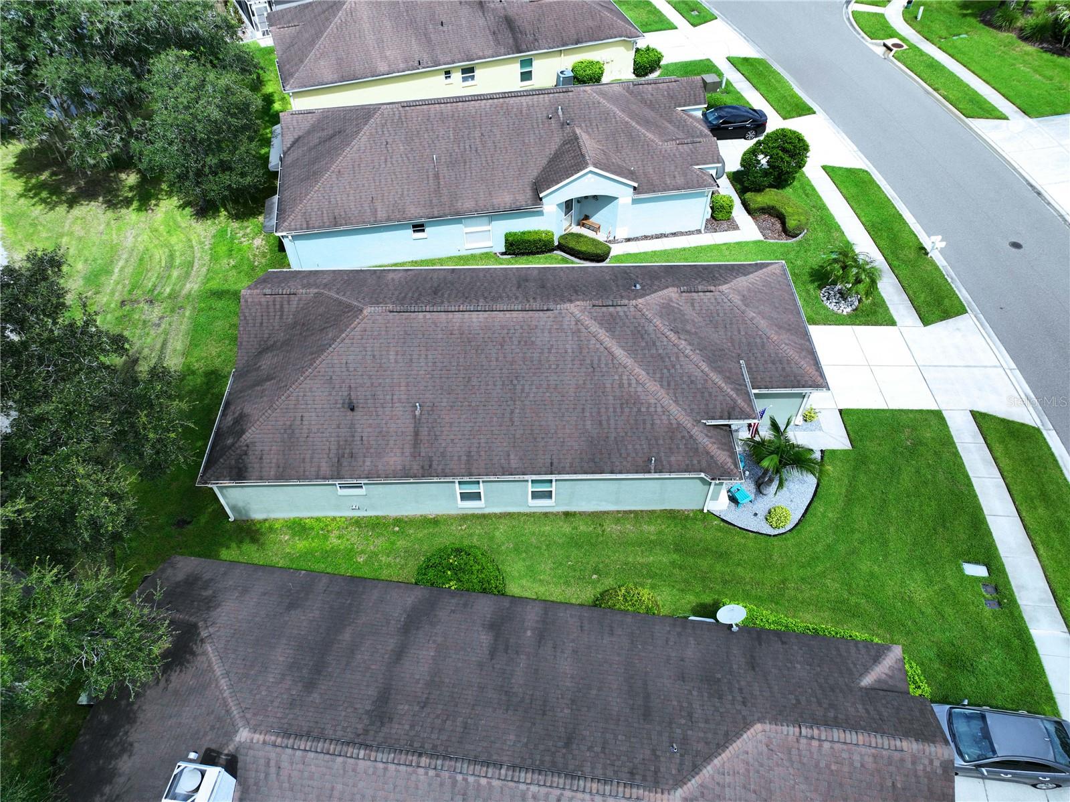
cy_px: 401
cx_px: 535
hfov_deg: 71.6
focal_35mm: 24
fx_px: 741
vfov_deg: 56.8
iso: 100
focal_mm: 12.29
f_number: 3.2
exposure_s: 1/320
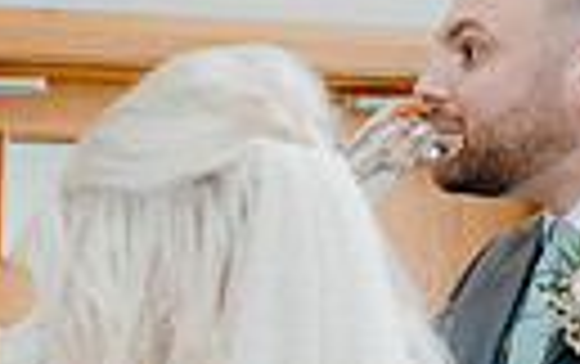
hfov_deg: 13.1
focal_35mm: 142
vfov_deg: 8.8
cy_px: 726
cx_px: -499
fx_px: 2248
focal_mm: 31
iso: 2500
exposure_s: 1/200
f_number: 3.5
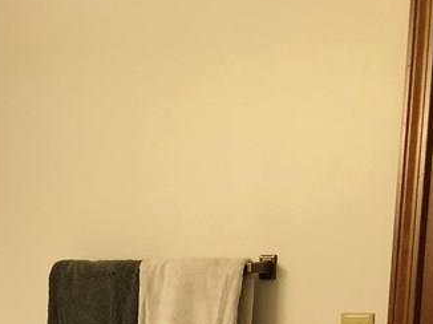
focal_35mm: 88
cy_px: 469
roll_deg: +1.3
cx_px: -145
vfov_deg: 15.6
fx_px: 1100
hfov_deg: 20.2
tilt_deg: -9.2
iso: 40
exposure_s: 1/20
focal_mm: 3.99
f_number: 1.8
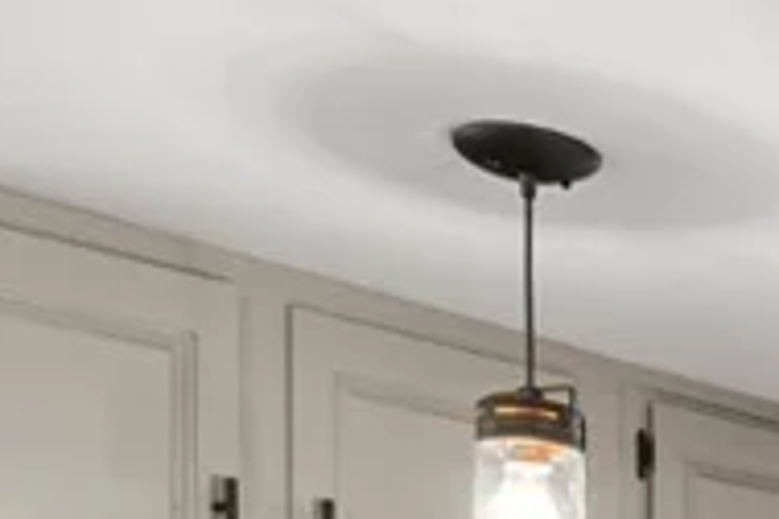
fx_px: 1991
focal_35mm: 92
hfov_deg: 16.4
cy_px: 929
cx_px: 1603
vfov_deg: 13.4
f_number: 8
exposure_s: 1/4
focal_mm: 17
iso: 400
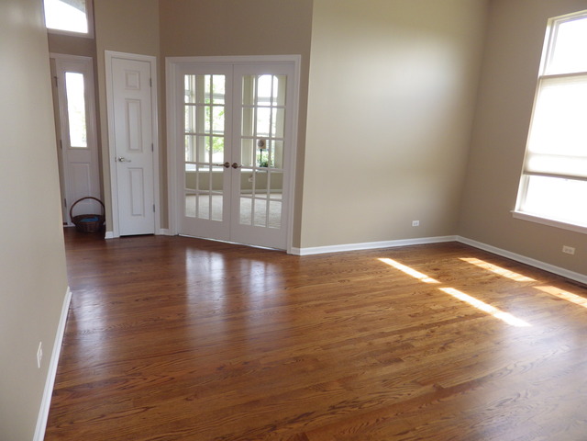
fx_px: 373
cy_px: 220
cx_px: 294
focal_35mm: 22
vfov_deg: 61.1
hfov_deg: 76.4
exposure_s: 1/50
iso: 100
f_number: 3.1
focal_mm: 4
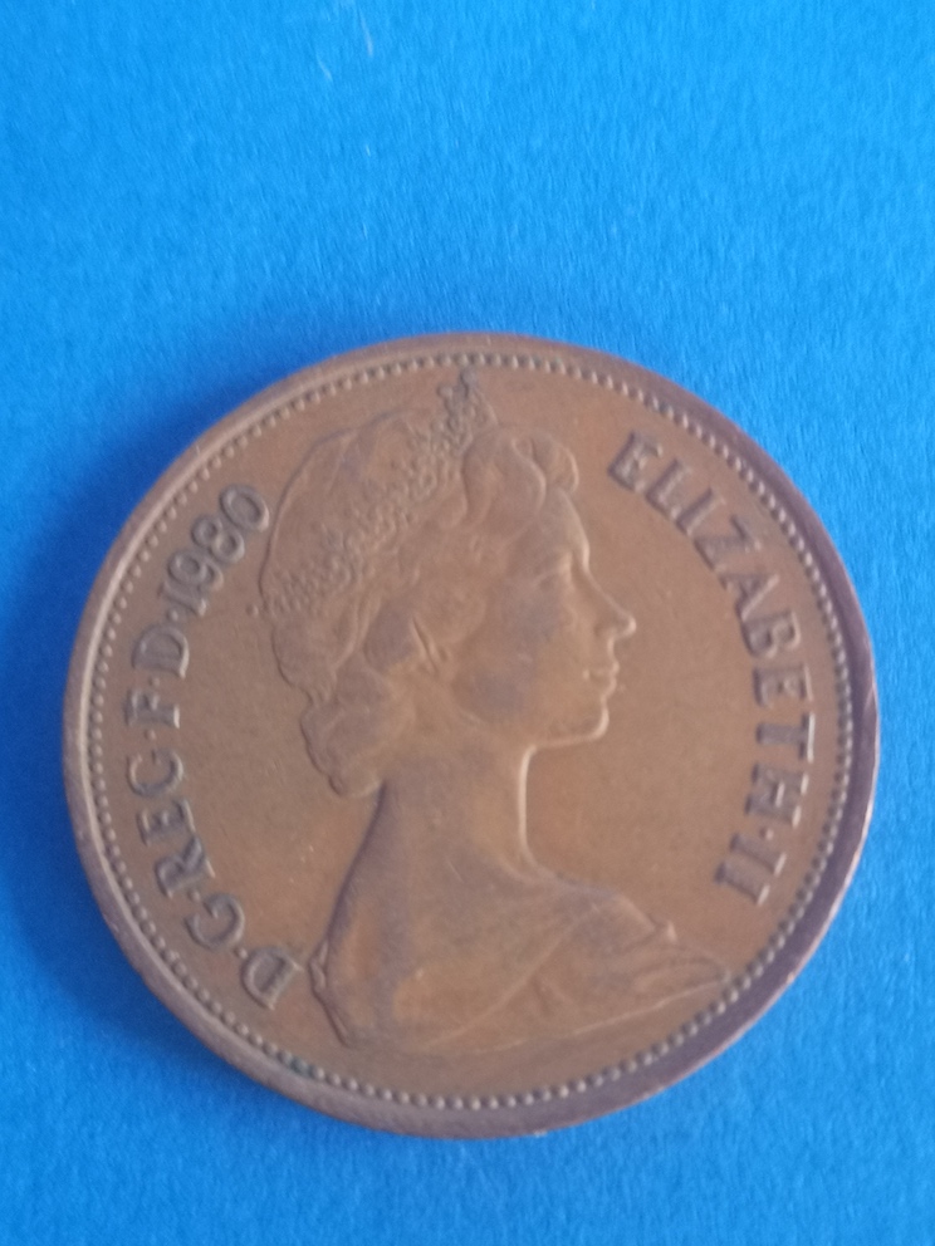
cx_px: 468
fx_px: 2233
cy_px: 623
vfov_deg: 31.2
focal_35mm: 62
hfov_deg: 23.7
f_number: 1.8
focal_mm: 5.58
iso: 160
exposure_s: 1/50
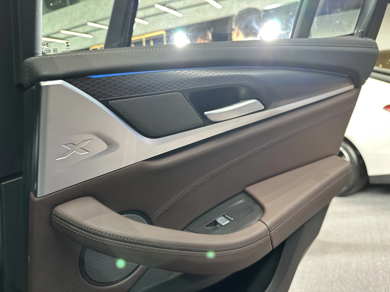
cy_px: 146
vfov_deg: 56.8
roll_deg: +3.8
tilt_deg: -8.7
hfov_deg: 71.6
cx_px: 195
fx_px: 270
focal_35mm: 24
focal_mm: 6.86
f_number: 1.78
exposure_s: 1/100
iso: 200
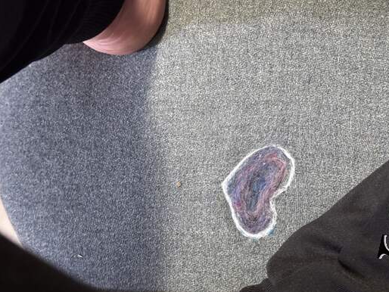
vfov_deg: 21.0
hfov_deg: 27.6
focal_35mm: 70
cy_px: 128
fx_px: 787
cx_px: 258
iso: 640
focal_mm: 6.76
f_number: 1.78
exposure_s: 1/30
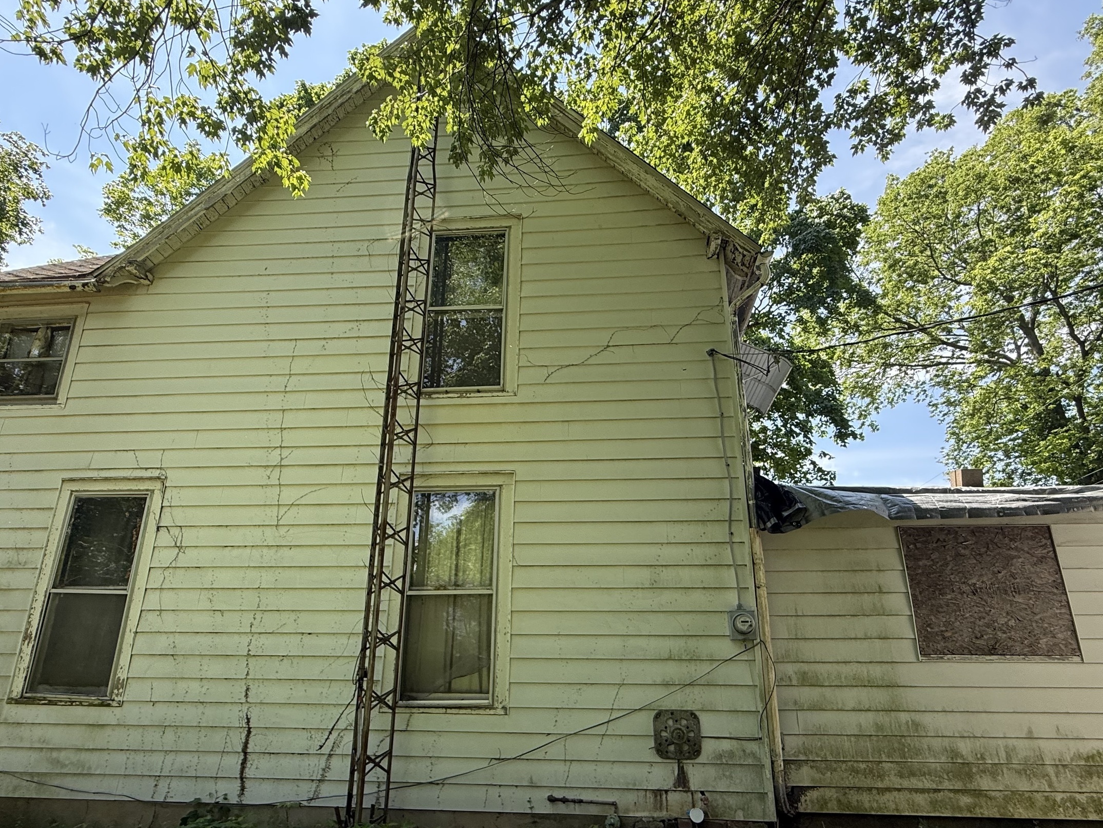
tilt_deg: +17.4
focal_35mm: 20
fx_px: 637
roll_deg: -0.6
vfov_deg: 65.5
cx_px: 542
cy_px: 489
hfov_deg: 81.7
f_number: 2.2
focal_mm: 2.22
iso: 64
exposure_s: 1/347
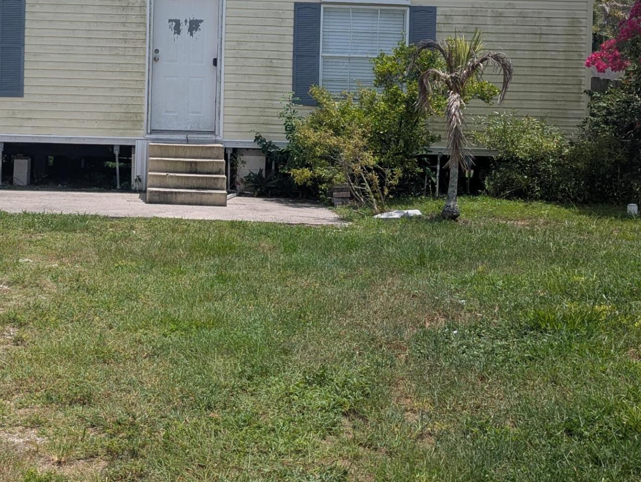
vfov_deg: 27.0
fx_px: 983
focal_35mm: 53
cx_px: 156
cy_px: 92
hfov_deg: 35.3
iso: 45
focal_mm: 6.81
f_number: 1.85
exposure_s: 1/2899
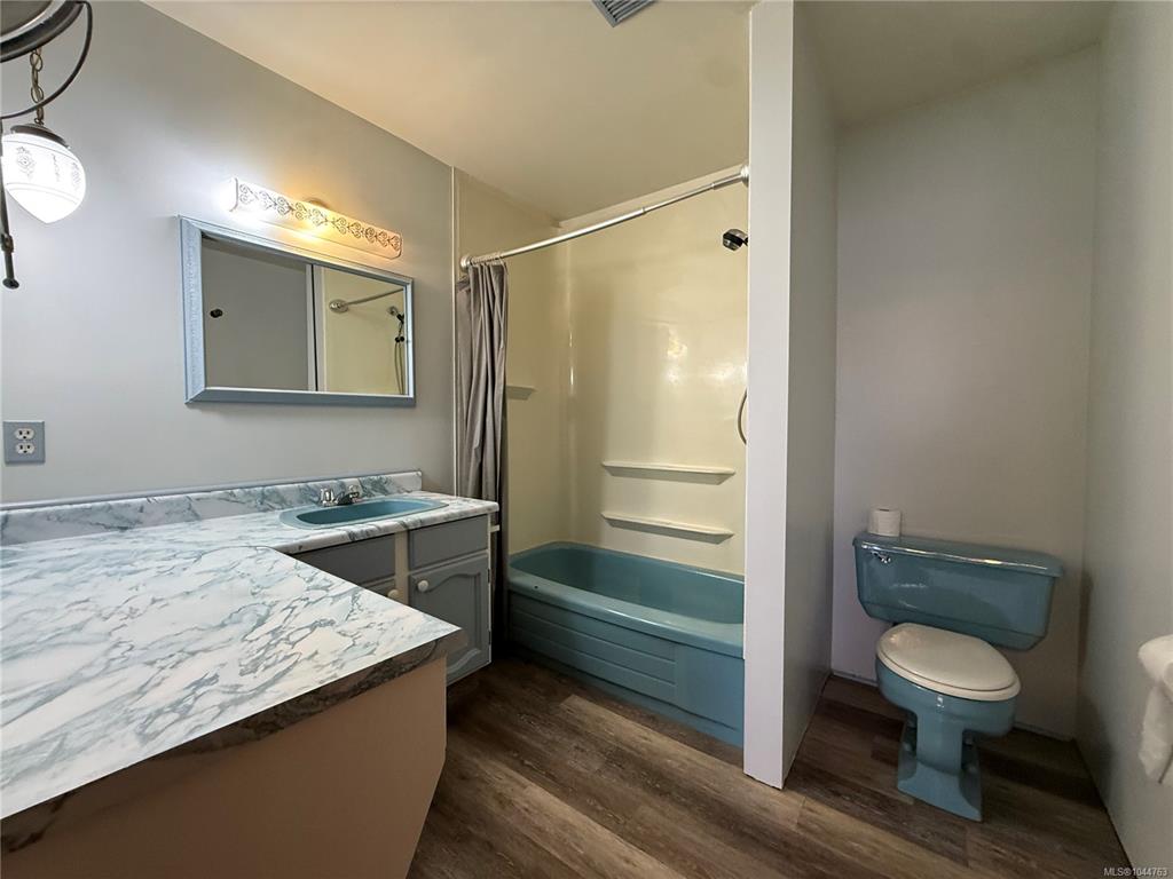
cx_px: 586
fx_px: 474
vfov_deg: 85.7
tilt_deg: -1.1
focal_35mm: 14
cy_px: 440
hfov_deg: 102.1
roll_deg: +0.1
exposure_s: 1/60
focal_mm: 2.22
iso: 400
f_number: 2.2
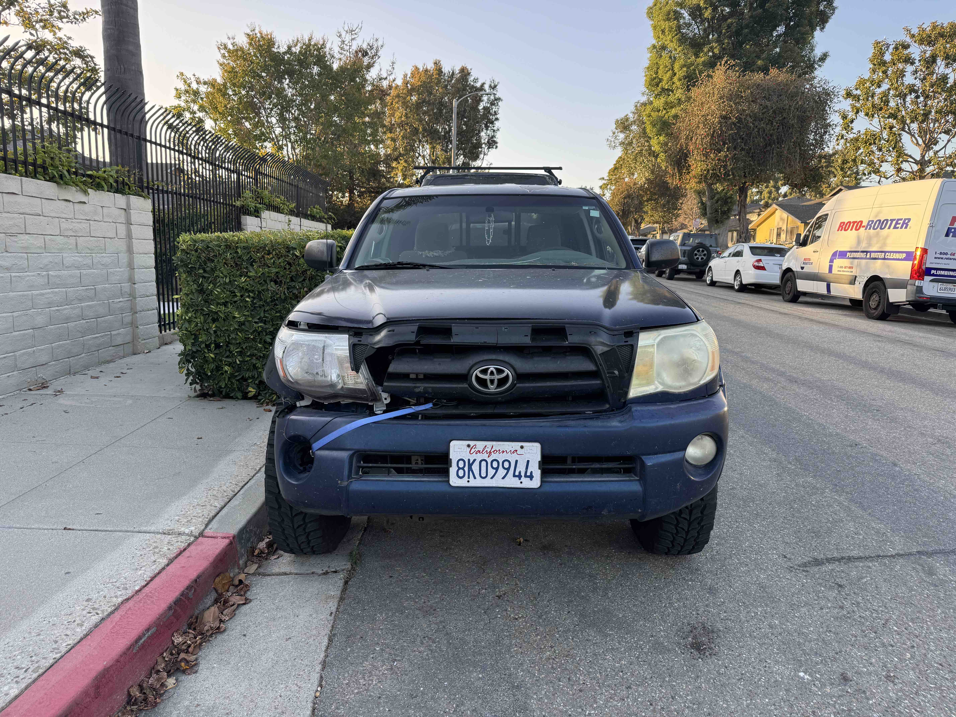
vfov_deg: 56.8
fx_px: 663
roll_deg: -1.4
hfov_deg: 71.6
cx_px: 478
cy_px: 358
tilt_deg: -8.5
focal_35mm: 24
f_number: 1.78
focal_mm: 6.76
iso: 80
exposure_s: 1/299
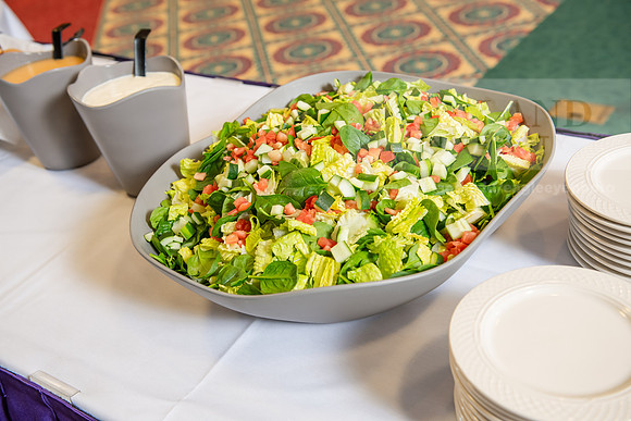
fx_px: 771
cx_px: 316
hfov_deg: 44.5
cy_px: 210
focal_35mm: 44
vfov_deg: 30.5
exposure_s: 1/80
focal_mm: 44
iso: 640
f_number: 4
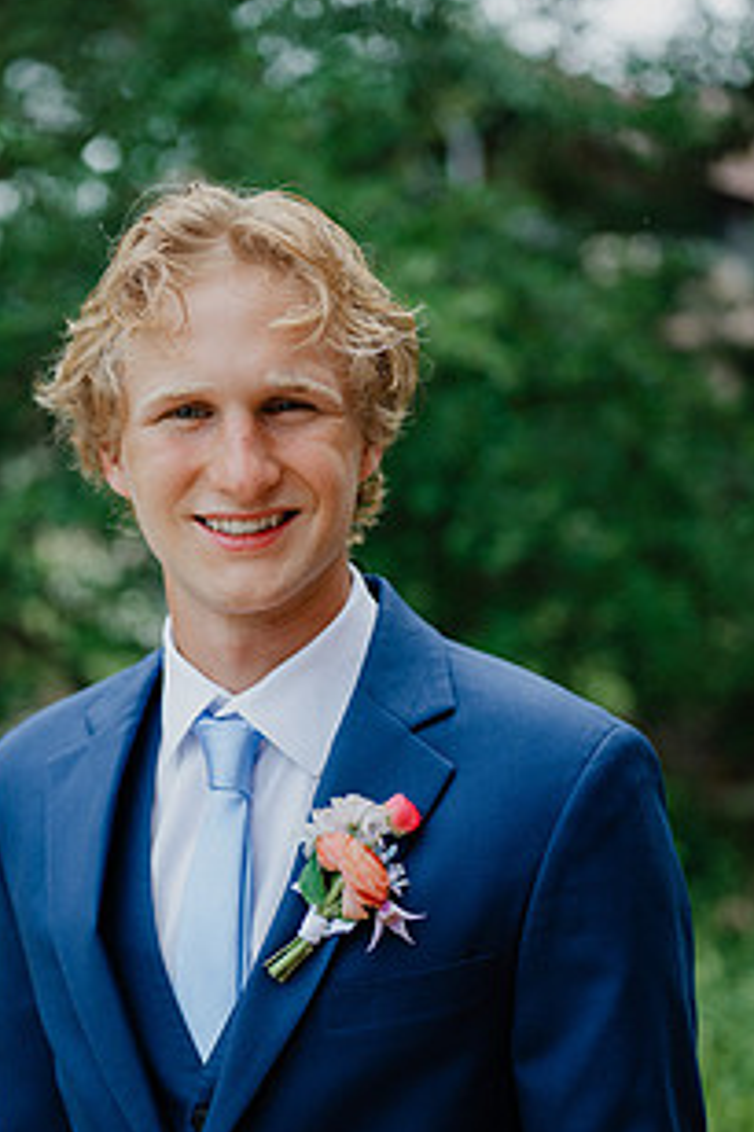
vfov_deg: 27.6
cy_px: 709
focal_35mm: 73
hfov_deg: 18.6
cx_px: 246
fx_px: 2296
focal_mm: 50
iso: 160
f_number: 2
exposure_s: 1/1600
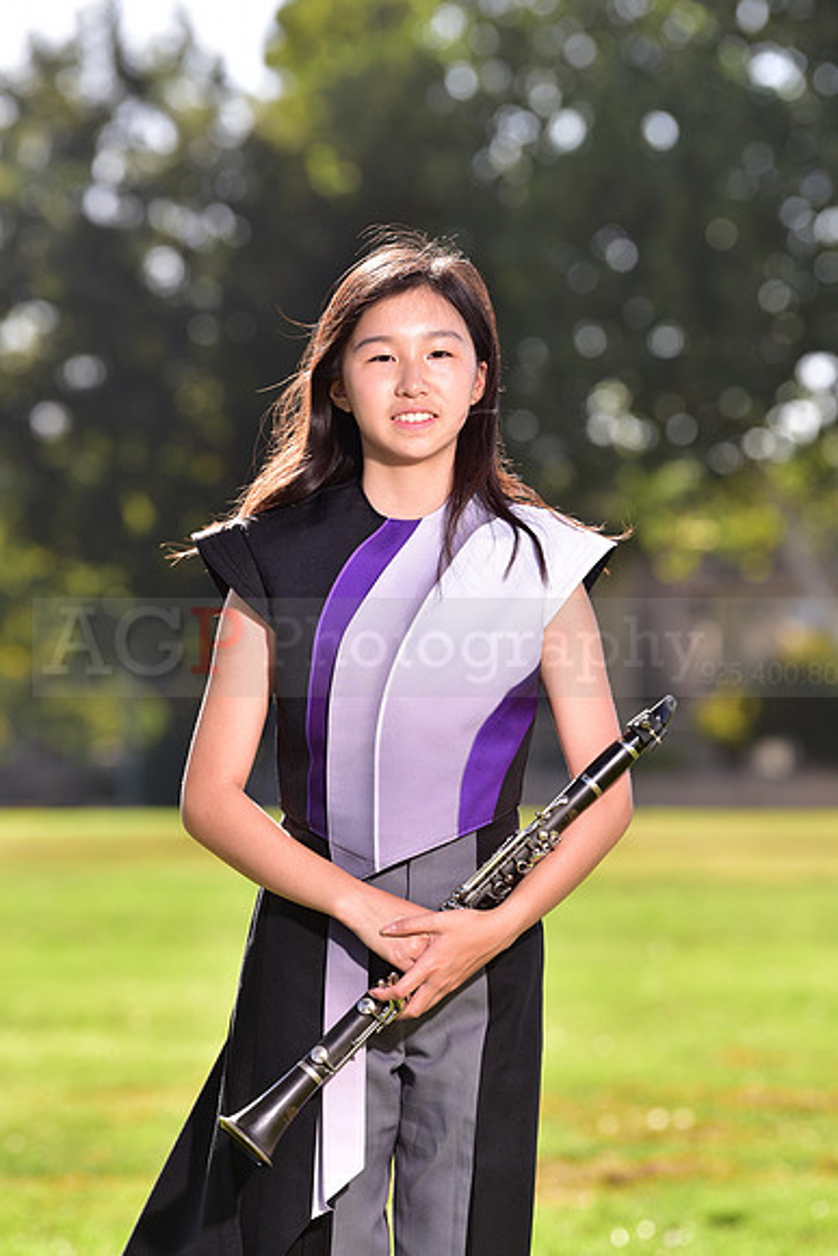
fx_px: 6281
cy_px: 628
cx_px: 419
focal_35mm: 180
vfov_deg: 11.4
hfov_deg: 7.6
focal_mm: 180
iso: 100
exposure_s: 1/250
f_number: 5
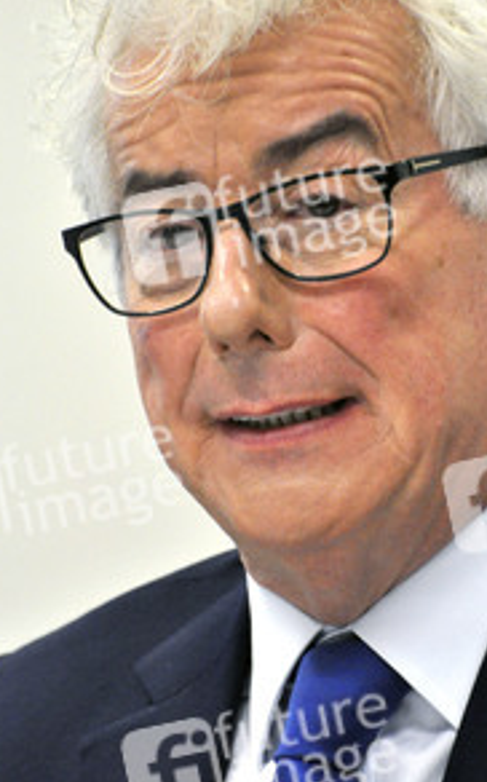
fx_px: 13362
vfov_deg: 3.3
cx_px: 337
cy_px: 356
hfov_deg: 2.1
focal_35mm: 628
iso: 2500
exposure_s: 1/80
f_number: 5.6
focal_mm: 300
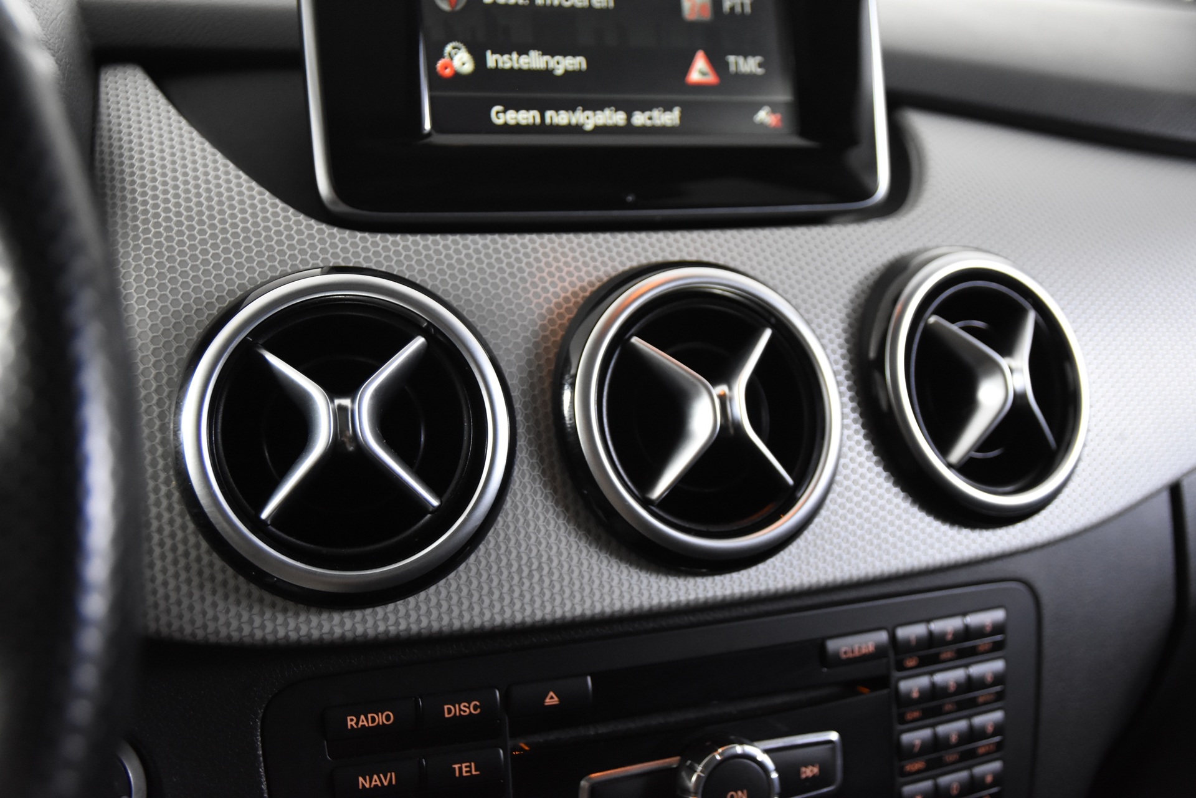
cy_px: 399
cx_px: 598
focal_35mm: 42
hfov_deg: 46.4
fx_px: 1395
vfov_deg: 31.9
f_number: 3.2
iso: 2200
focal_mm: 28
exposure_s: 1/50
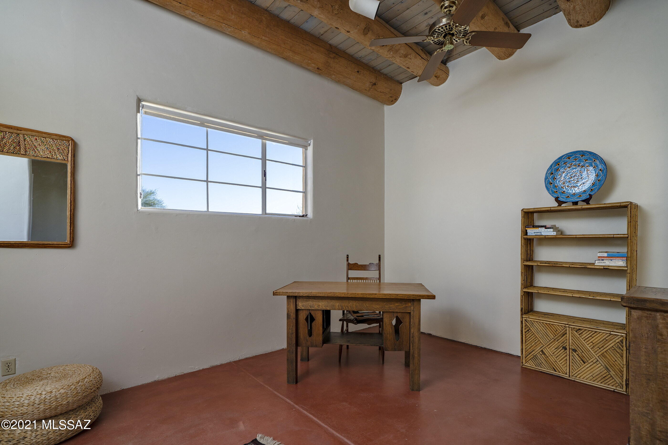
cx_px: 334
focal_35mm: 16
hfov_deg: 96.7
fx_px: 297
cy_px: 222
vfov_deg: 73.7
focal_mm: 16
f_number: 7.1
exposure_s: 1/160
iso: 200
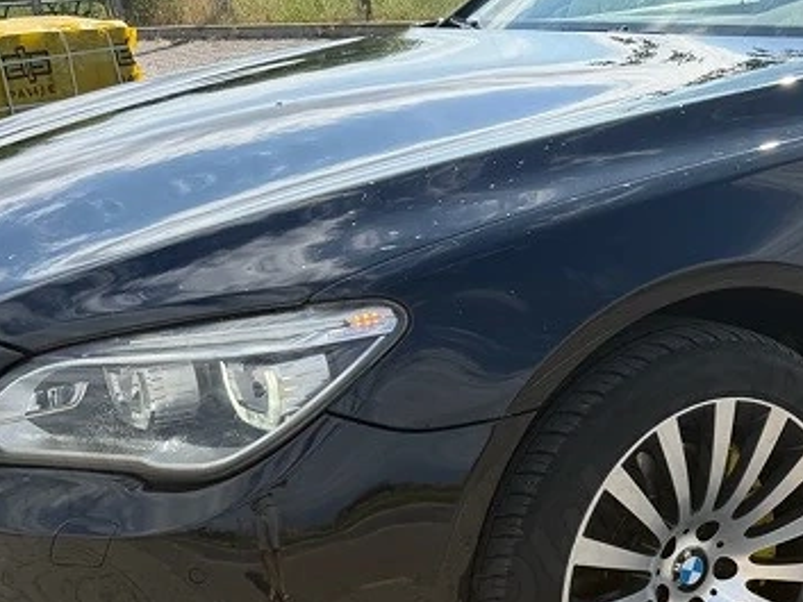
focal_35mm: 68
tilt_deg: -19.2
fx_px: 1578
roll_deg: +2.6
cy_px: 461
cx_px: 860
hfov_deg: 26.5
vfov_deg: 21.4
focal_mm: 6.76
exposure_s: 1/3021
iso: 80
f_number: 1.78
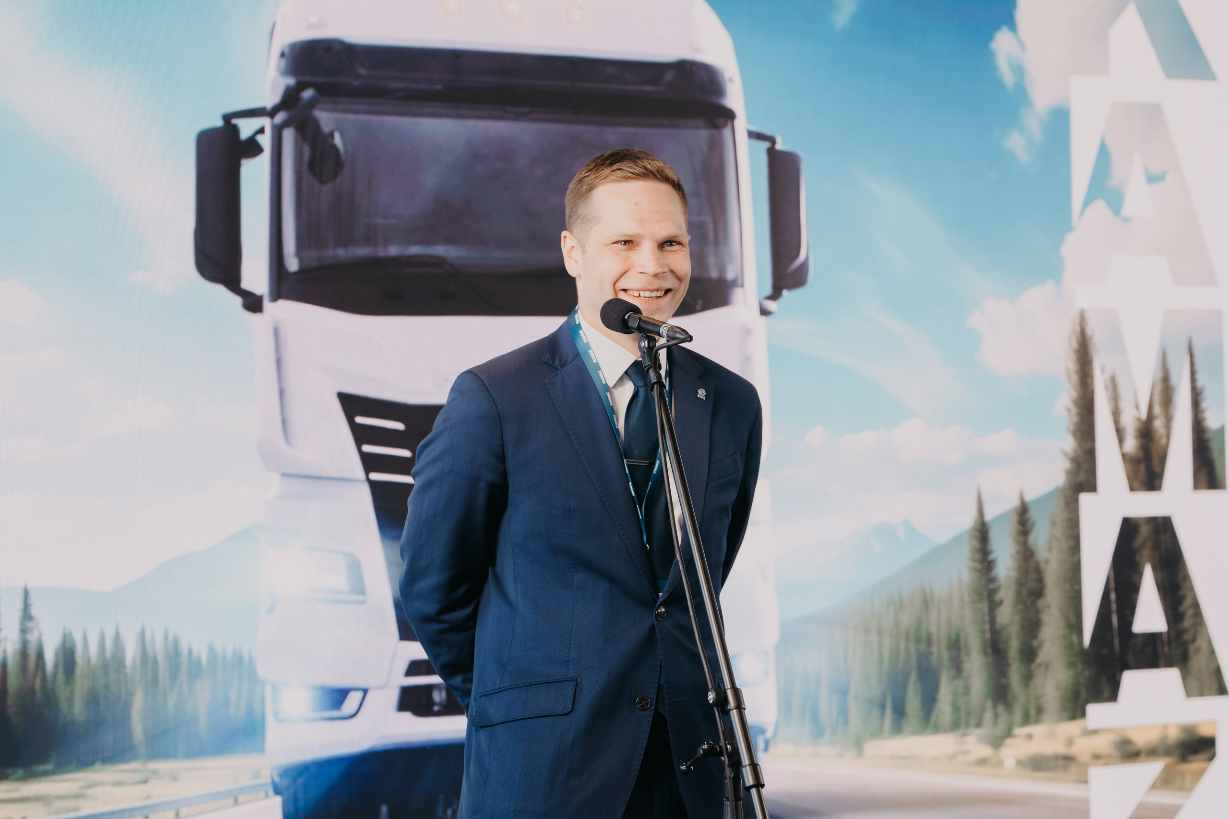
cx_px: 614
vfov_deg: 21.9
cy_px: 410
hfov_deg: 32.4
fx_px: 2117
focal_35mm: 62
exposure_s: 1/125
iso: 500
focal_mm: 62
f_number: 4.5
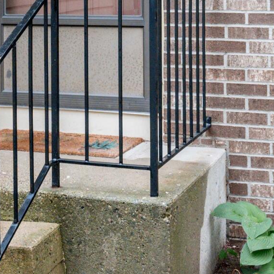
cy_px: -36
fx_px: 922
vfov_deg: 16.3
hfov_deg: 16.7
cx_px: 40
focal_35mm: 103
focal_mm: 23
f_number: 8
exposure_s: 1/25
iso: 2800
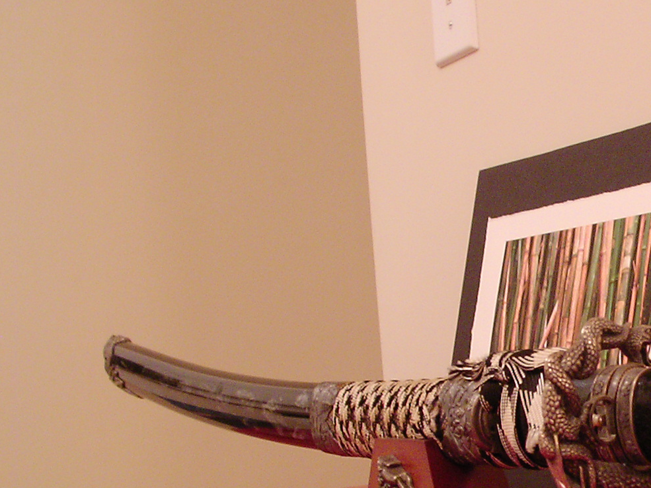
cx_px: 628
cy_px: 337
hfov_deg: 23.8
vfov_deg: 18.6
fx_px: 1486
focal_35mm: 79
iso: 100
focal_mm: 5.8
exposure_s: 1/4
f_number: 3.5
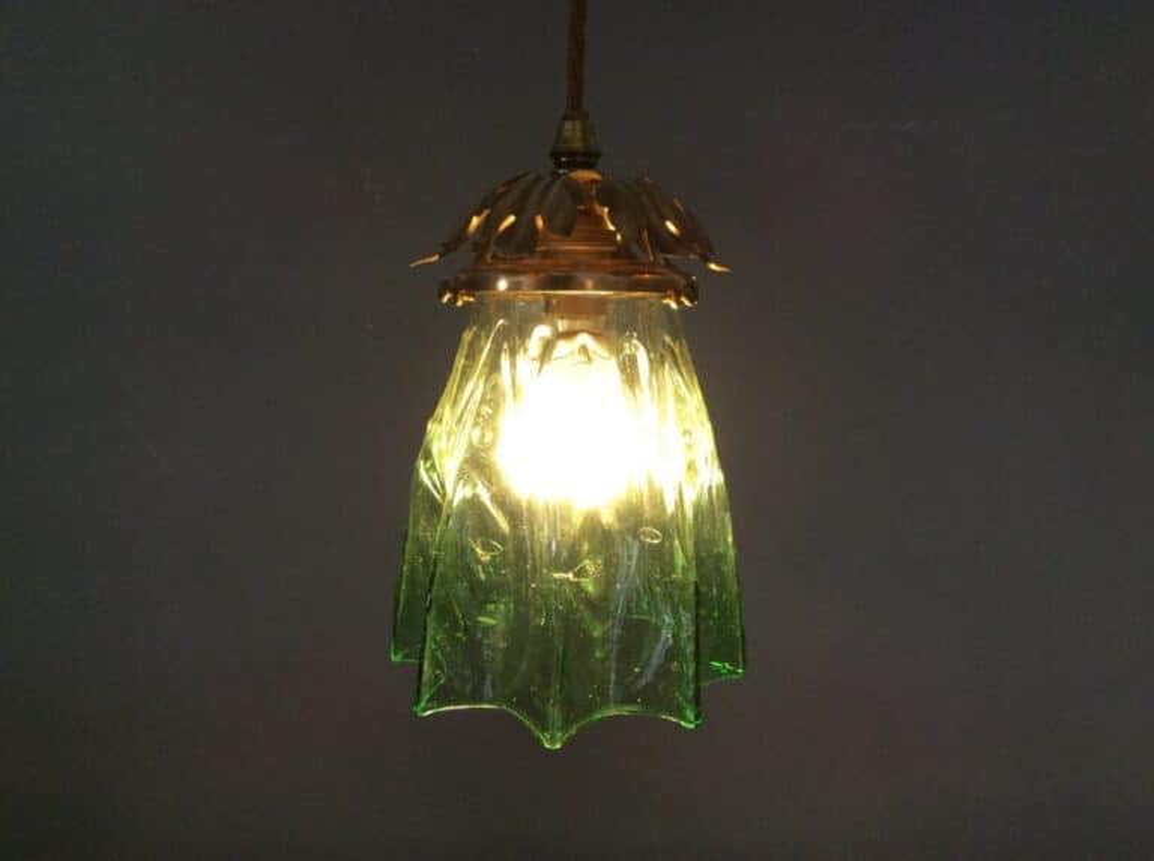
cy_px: 430
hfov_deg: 56.9
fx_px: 1065
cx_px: 577
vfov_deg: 44.0
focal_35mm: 32
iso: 100
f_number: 2.4
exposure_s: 1/25
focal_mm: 3.3
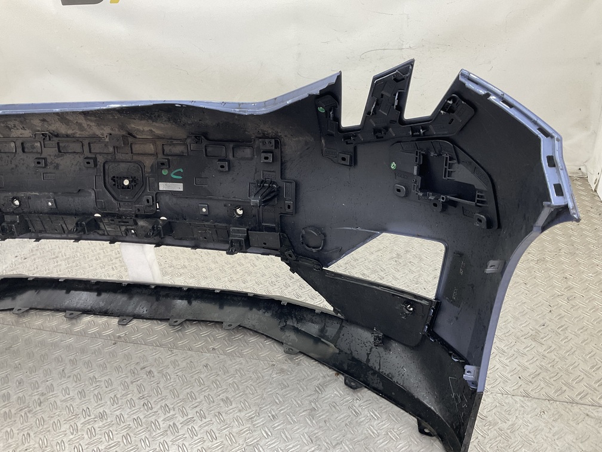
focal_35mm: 29
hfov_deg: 61.7
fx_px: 504
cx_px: 301
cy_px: 226
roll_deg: +3.1
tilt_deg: -30.3
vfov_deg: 48.2
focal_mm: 3
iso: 50
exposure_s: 1/120
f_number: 1.8
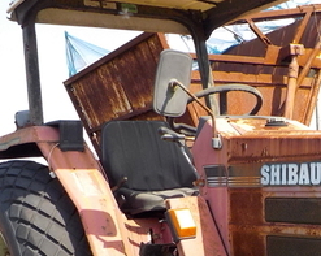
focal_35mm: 76
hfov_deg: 24.4
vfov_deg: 19.5
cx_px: 289
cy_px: 260
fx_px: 721
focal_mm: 4.1
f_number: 3.3
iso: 125
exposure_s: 1/500
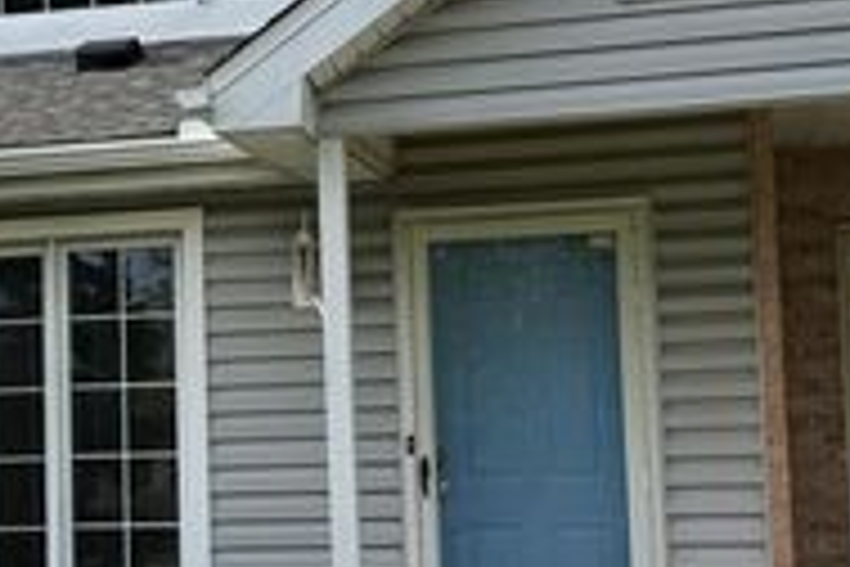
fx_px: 1558
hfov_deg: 29.8
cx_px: 171
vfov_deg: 20.4
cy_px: 137
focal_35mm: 66
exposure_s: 1/3425
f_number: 1.78
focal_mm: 6.76
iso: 80
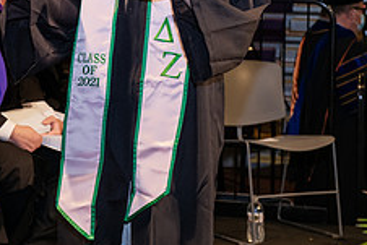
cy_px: -58
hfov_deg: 12.7
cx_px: -21
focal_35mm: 159
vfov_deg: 8.5
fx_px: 1622
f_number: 6.3
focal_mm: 62
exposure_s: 1/200
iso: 1600
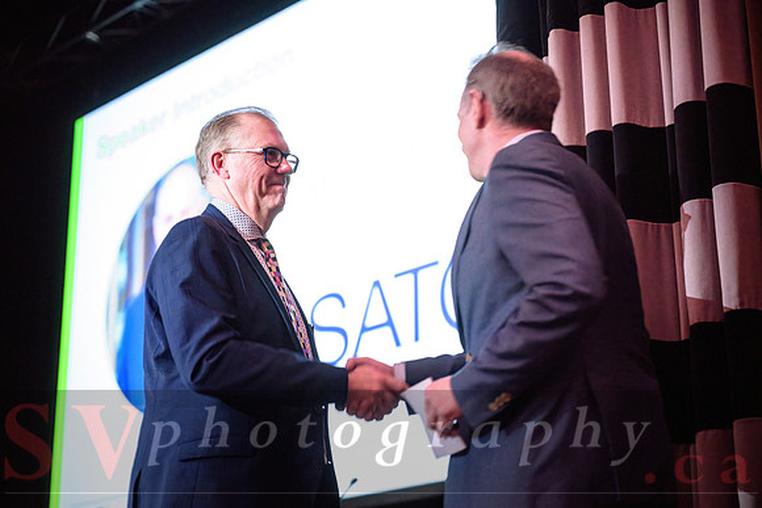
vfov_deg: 19.5
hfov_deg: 28.8
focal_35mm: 70
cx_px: 381
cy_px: 254
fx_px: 1482
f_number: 2.8
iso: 5000
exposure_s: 1/100
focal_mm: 70
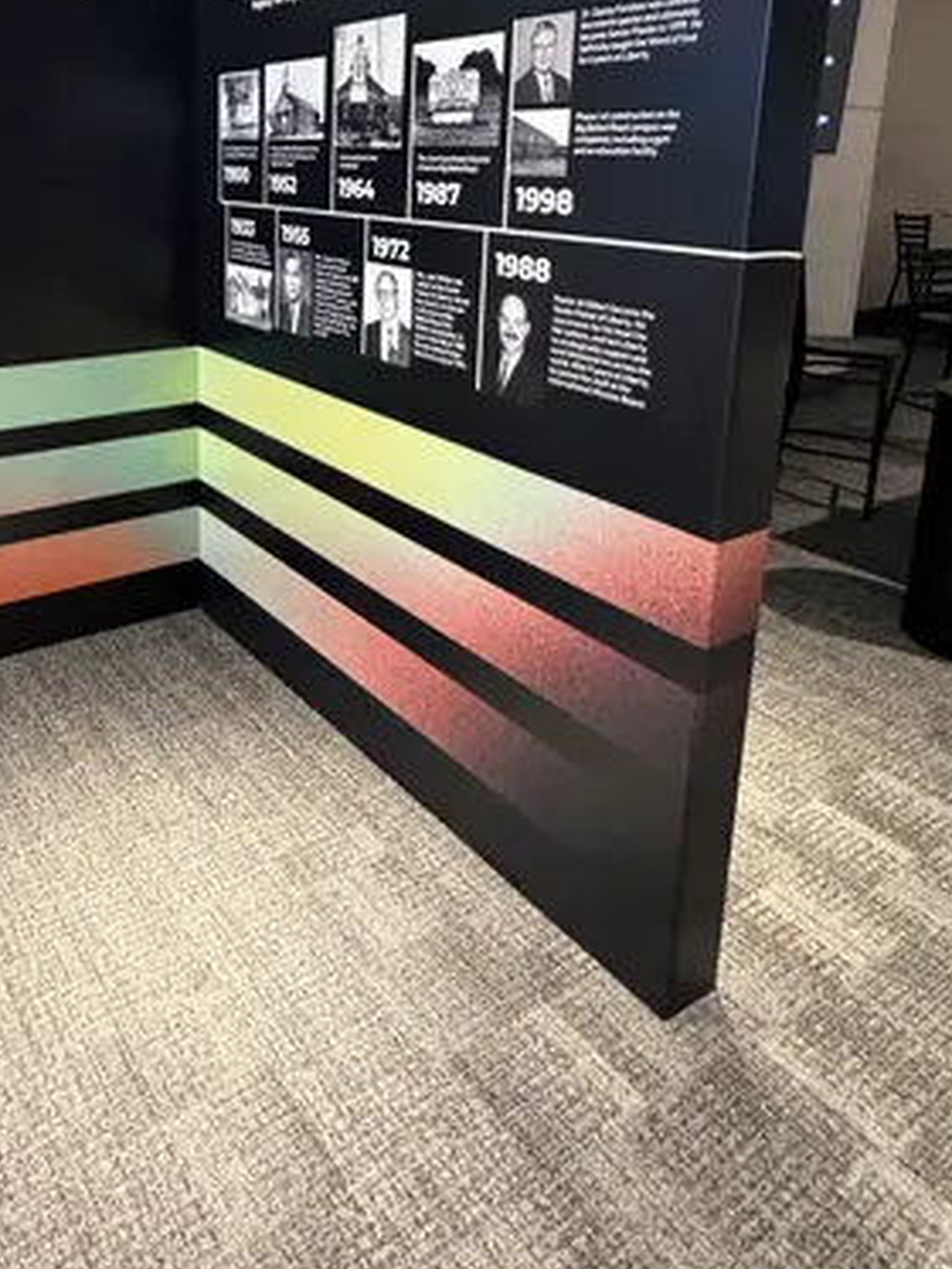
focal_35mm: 27
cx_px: 252
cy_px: 354
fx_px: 989
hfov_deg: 49.6
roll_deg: -1.4
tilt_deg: -9.2
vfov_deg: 62.4
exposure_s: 1/60
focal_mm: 2.22
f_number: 2.2
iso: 640
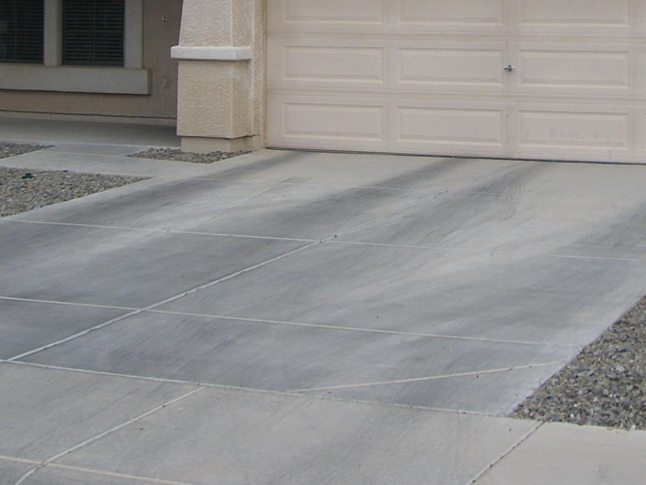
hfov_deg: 22.2
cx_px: 391
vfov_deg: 16.4
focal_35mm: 88
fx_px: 1643
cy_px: -21
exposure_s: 1/640
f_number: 4.3
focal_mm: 6.2
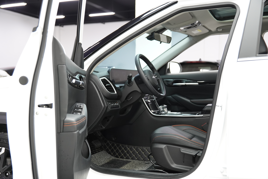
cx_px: 134
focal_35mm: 40
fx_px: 301
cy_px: 90
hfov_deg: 47.9
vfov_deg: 33.0
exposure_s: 1/100
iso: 640
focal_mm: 27
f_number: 2.8
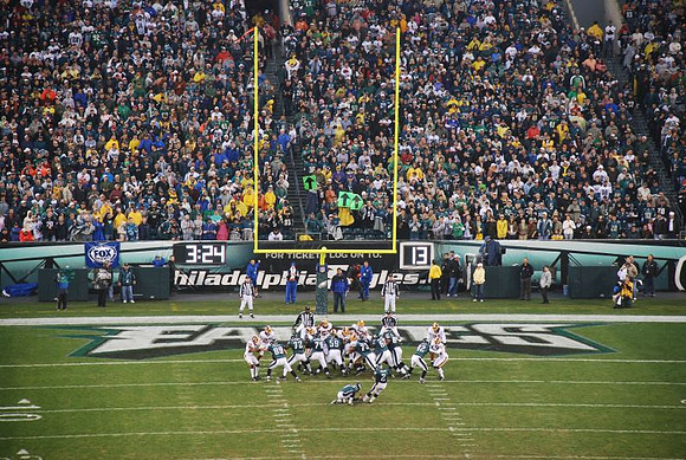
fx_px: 3579
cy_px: 230
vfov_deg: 7.4
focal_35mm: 188
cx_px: 343
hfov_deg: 10.9
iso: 400
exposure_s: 1/80
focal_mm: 125
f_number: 5.6
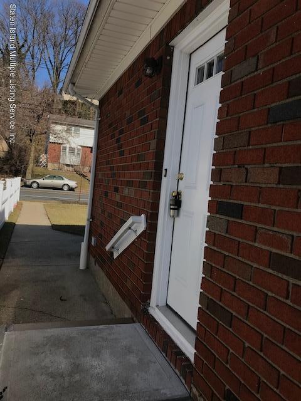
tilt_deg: -2.3
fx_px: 325
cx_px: 150
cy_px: 200
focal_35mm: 28
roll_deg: -6.1
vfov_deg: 63.4
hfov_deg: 49.7
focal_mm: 3.99
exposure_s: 1/2283
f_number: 1.8
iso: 20
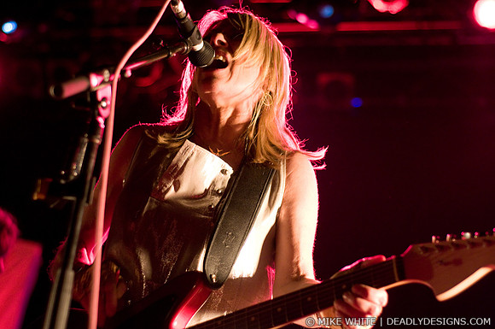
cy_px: 164
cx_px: 248
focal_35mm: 75
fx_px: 1030
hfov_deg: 27.0
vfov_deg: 18.1
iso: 1250
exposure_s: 1/125
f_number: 2.2
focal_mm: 50
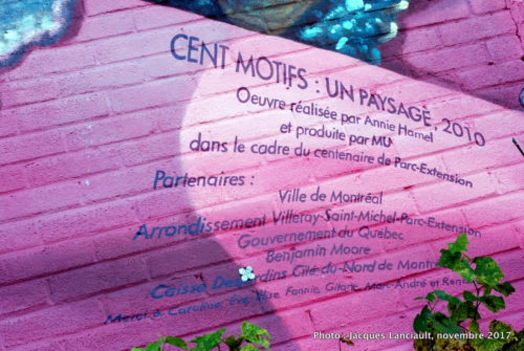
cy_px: 176
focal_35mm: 69
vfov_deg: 19.8
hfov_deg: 29.2
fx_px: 1006
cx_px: 262
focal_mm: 46
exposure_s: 1/50
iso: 320
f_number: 11
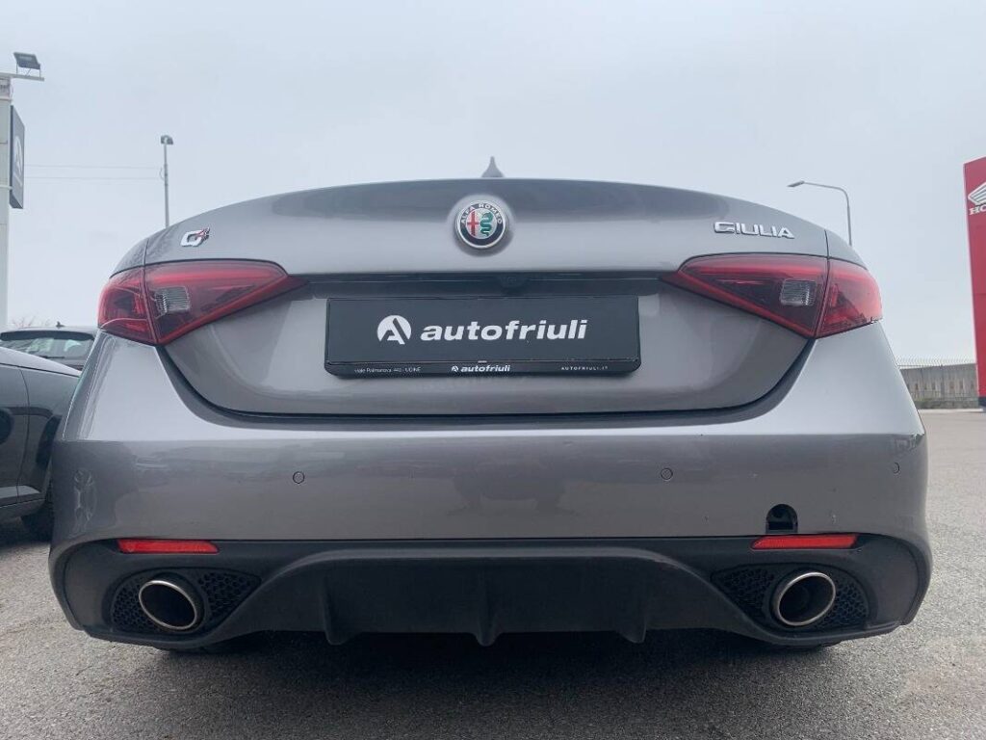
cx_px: 493
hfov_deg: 67.3
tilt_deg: +3.5
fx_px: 741
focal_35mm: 26
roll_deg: +0.0
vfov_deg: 53.1
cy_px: 370
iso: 25
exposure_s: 1/1661
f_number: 1.8
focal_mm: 4.25
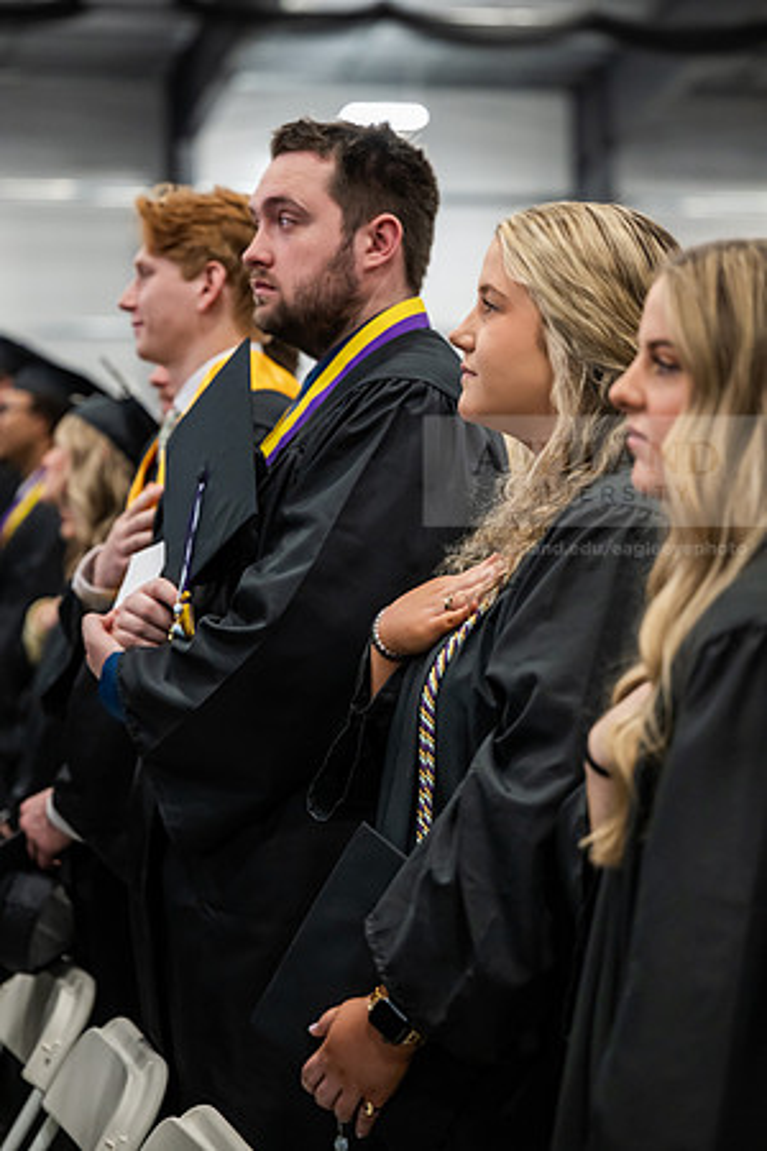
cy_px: 576
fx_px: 2684
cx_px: 384
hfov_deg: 16.3
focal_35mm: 84
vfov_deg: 24.2
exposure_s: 1/200
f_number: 3.2
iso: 2500
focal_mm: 84
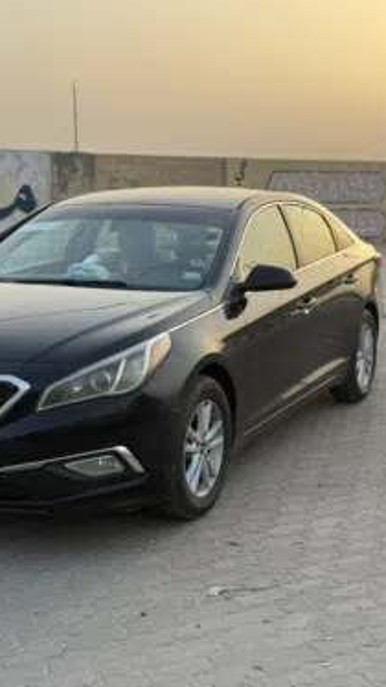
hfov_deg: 21.4
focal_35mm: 56
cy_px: 362
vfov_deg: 37.2
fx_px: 1020
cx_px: 182
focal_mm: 6.76
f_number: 1.78
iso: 64
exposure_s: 1/794
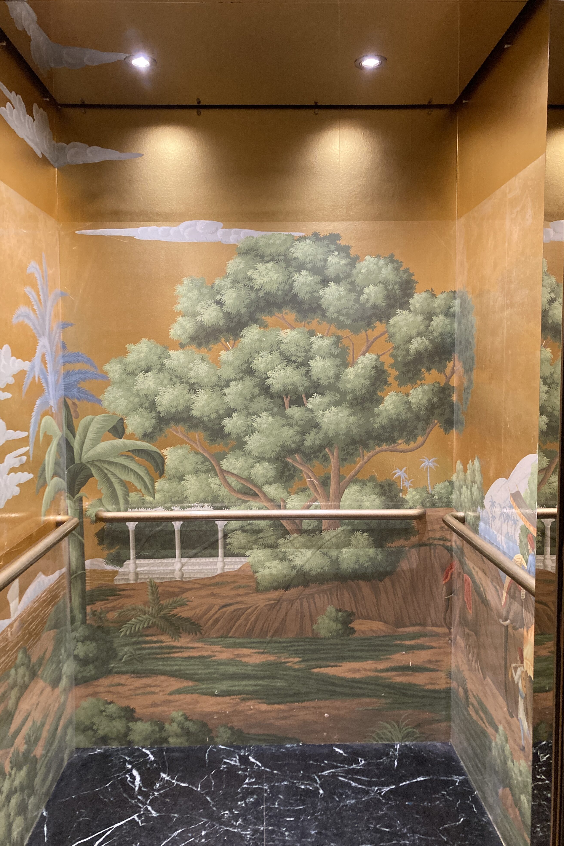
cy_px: 435
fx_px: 705
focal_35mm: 30
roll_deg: -0.2
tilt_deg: -3.8
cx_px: 270
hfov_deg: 43.6
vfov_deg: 61.9
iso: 320
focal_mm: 3.99
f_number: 1.8
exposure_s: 1/50
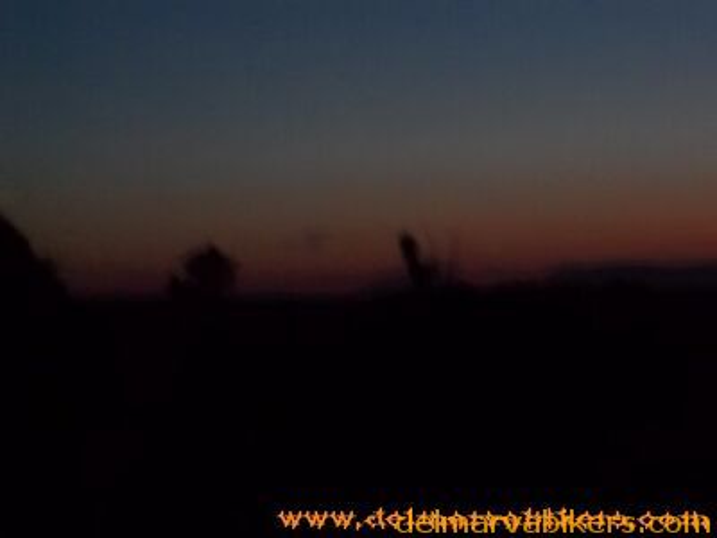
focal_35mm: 108
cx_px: 358
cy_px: 269
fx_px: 2237
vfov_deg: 13.7
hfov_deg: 18.2
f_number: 5
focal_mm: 19.6
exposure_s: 1/8
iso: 400
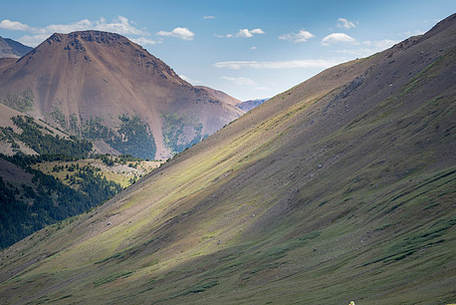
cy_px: 181
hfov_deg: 17.2
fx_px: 1508
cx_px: 216
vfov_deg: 11.5
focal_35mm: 119
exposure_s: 1/1000
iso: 250
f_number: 4
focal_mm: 94
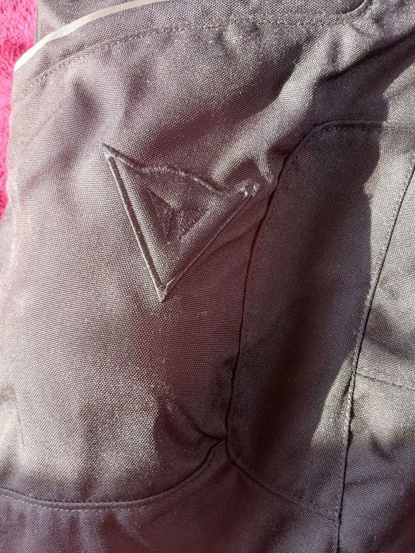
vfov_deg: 67.3
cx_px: 208
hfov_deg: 53.1
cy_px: 276
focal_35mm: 26
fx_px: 416
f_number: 1.8
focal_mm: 3.98
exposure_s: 1/50
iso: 125
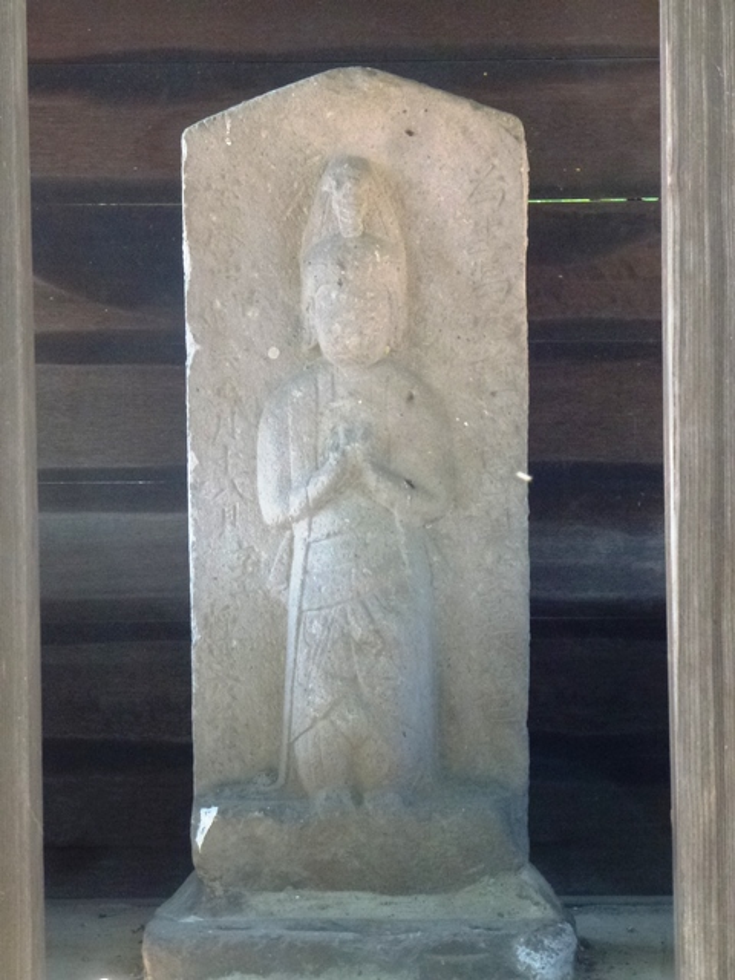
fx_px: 3482
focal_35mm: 123
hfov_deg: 12.0
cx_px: 368
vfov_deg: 16.0
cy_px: 490
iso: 400
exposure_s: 1/60
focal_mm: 20.2
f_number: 5.1
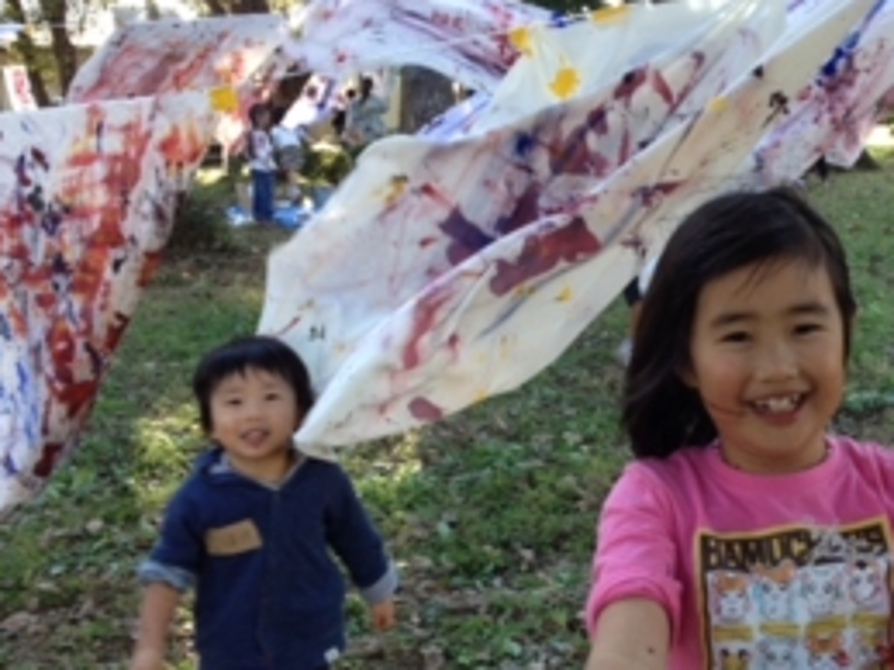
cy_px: 345
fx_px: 1394
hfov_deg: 35.1
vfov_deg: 27.0
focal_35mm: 54
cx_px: 618
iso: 80
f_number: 2.4
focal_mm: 4.28
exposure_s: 1/120
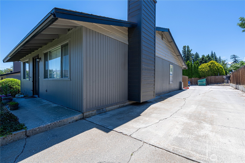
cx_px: 122
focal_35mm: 16
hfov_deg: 96.7
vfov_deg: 73.7
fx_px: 109
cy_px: 82
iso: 200
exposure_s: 1/1600
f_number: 10
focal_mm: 16
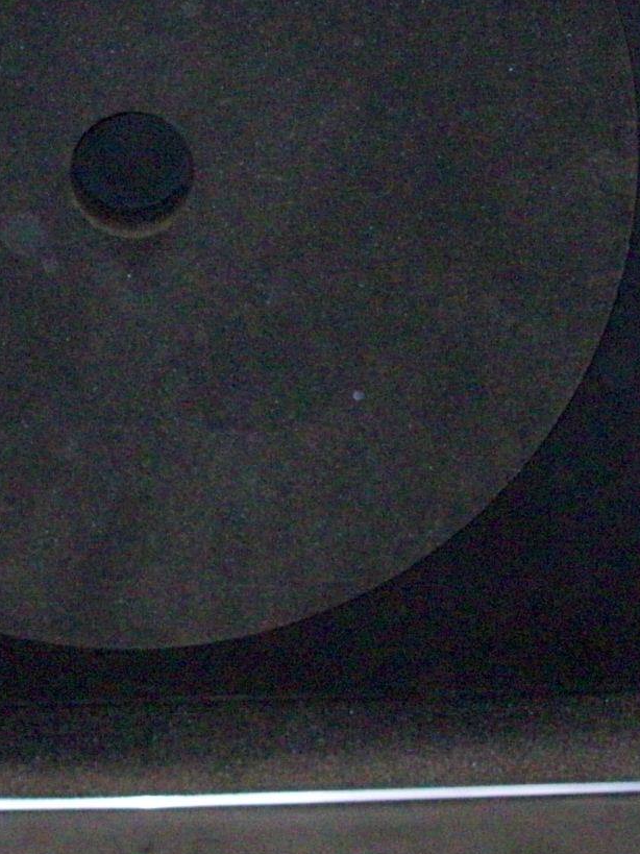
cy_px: 198
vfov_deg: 22.8
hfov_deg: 17.2
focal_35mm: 85
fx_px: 2096
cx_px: 131
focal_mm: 5.7
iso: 320
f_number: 2.8
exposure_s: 1/60
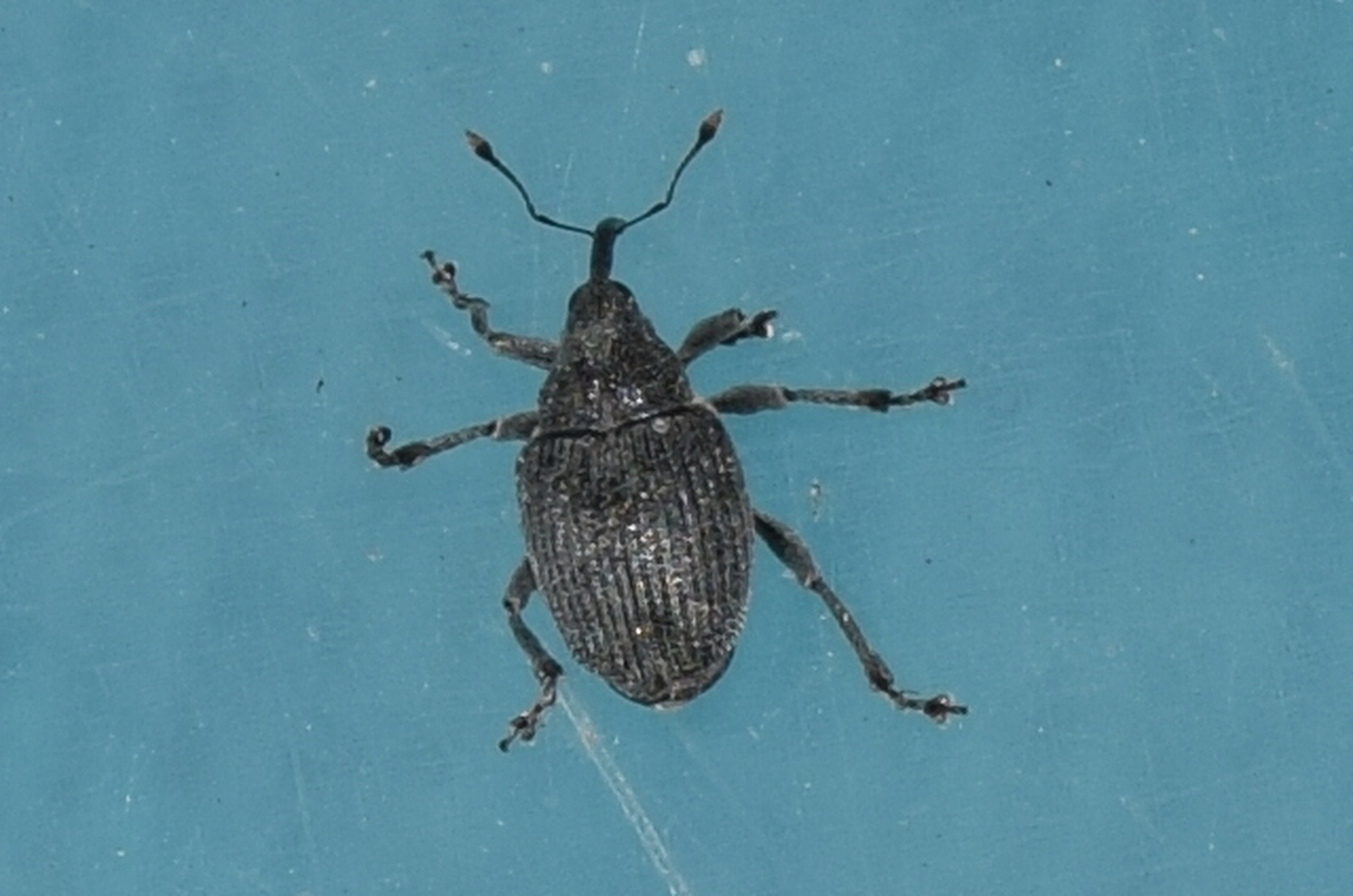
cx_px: 676
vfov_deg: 6.5
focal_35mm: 210
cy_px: 448
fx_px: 7877
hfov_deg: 9.8
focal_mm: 140
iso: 100
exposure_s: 1/160
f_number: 13
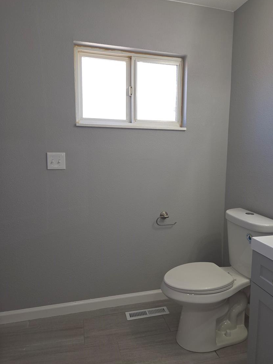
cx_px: 148
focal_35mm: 25
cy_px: 179
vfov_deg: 69.4
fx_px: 263
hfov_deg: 54.8
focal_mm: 5.4
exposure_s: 1/60
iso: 100
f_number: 1.8
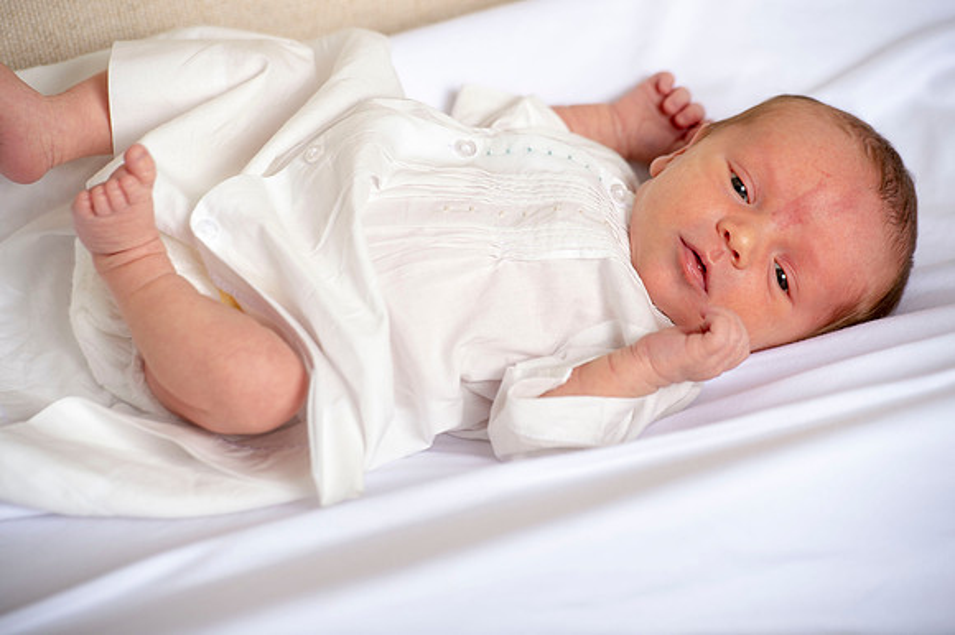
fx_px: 5302
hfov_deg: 10.3
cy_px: 318
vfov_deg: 6.9
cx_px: 478
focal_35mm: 200
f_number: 5.6
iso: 125
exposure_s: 1/160
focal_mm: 200
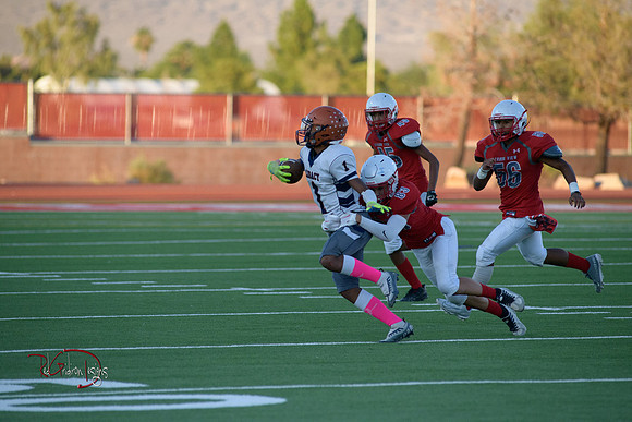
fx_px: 5268
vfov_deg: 4.6
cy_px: 211
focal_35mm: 300
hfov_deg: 6.9
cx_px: 316
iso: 3200
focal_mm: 300
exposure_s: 1/6400
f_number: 5
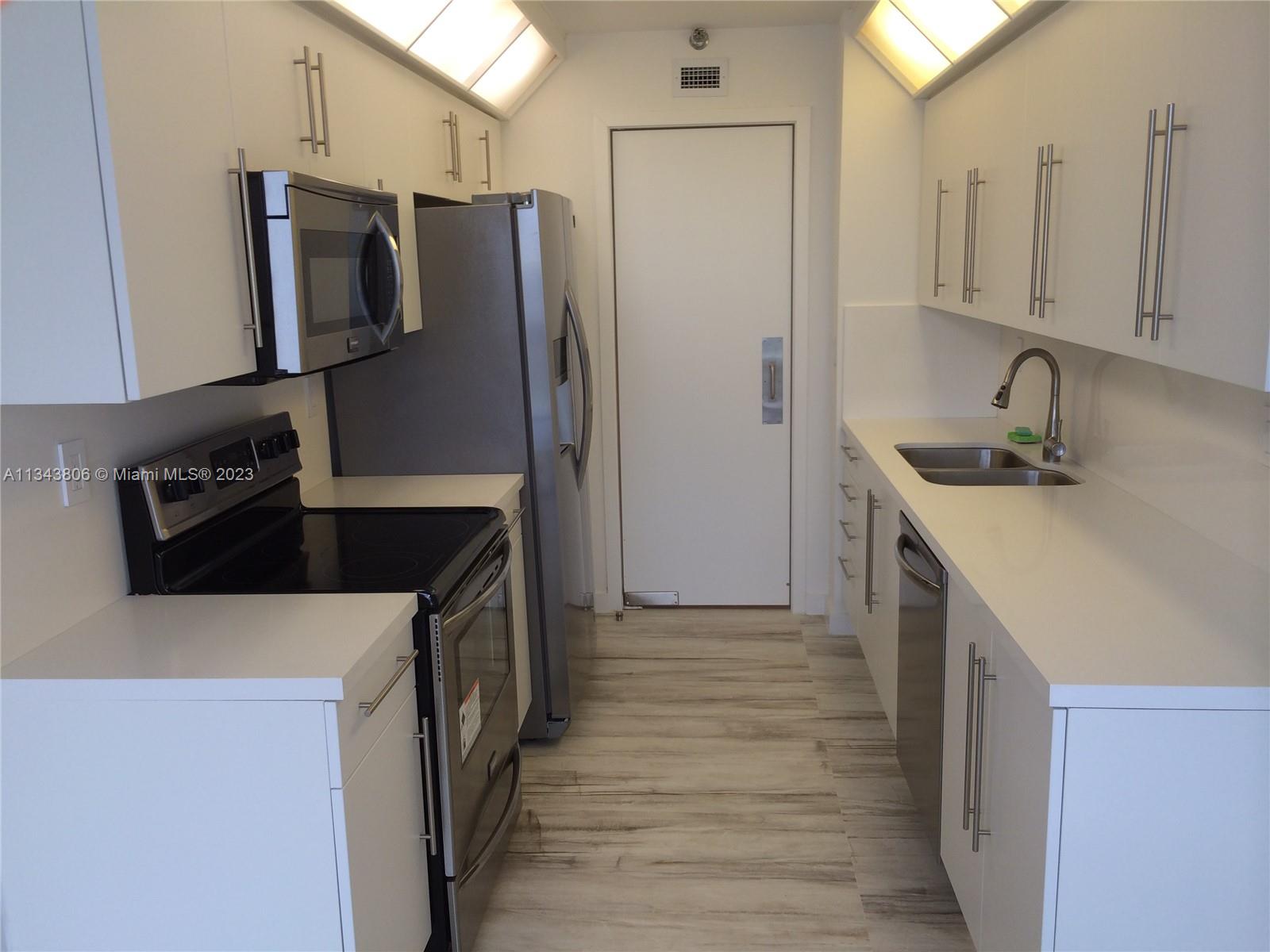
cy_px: 476
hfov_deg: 60.0
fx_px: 1101
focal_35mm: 30
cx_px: 635
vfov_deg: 46.8
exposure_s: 1/61
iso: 32
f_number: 2.2
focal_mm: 4.12
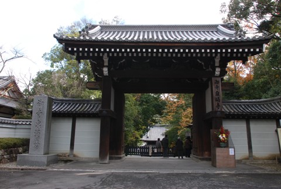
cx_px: 140
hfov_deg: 61.8
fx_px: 235
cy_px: 94
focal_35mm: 30
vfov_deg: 43.9
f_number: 10
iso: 125
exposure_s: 1/30
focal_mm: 20
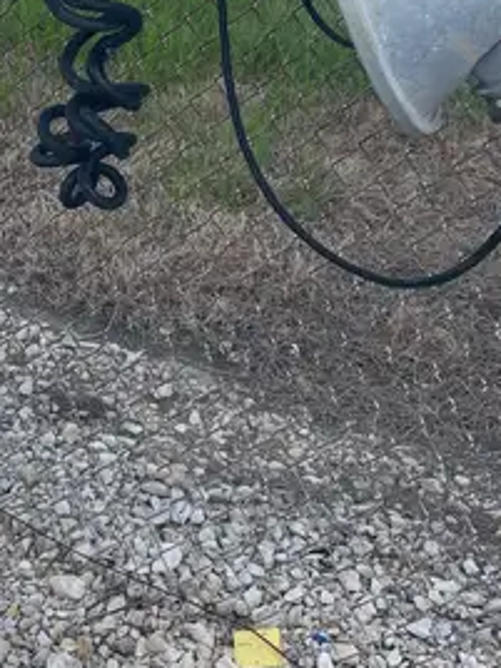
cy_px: 98
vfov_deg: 26.7
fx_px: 1370
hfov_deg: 20.4
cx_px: 87
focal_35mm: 71
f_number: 1.6
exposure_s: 1/2564
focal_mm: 4.2
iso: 50
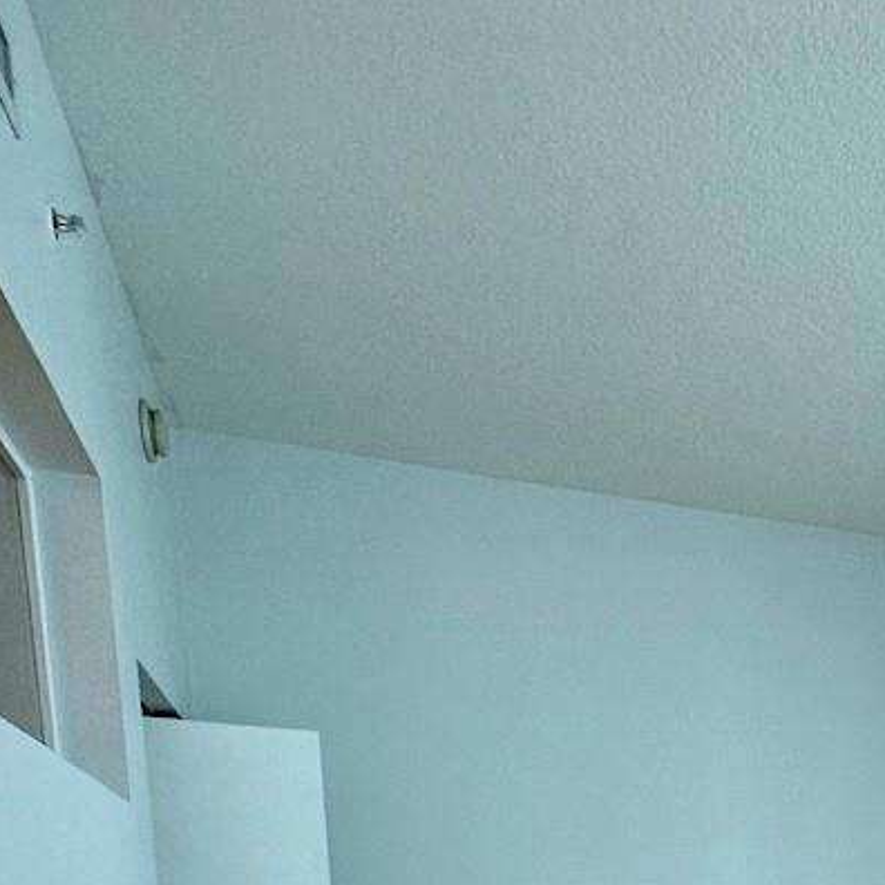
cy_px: 1070
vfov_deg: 33.7
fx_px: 1157
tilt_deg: -7.1
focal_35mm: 40
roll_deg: +1.6
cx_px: 925
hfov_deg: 36.7
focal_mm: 2.22
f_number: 2.2
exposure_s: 1/120
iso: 100
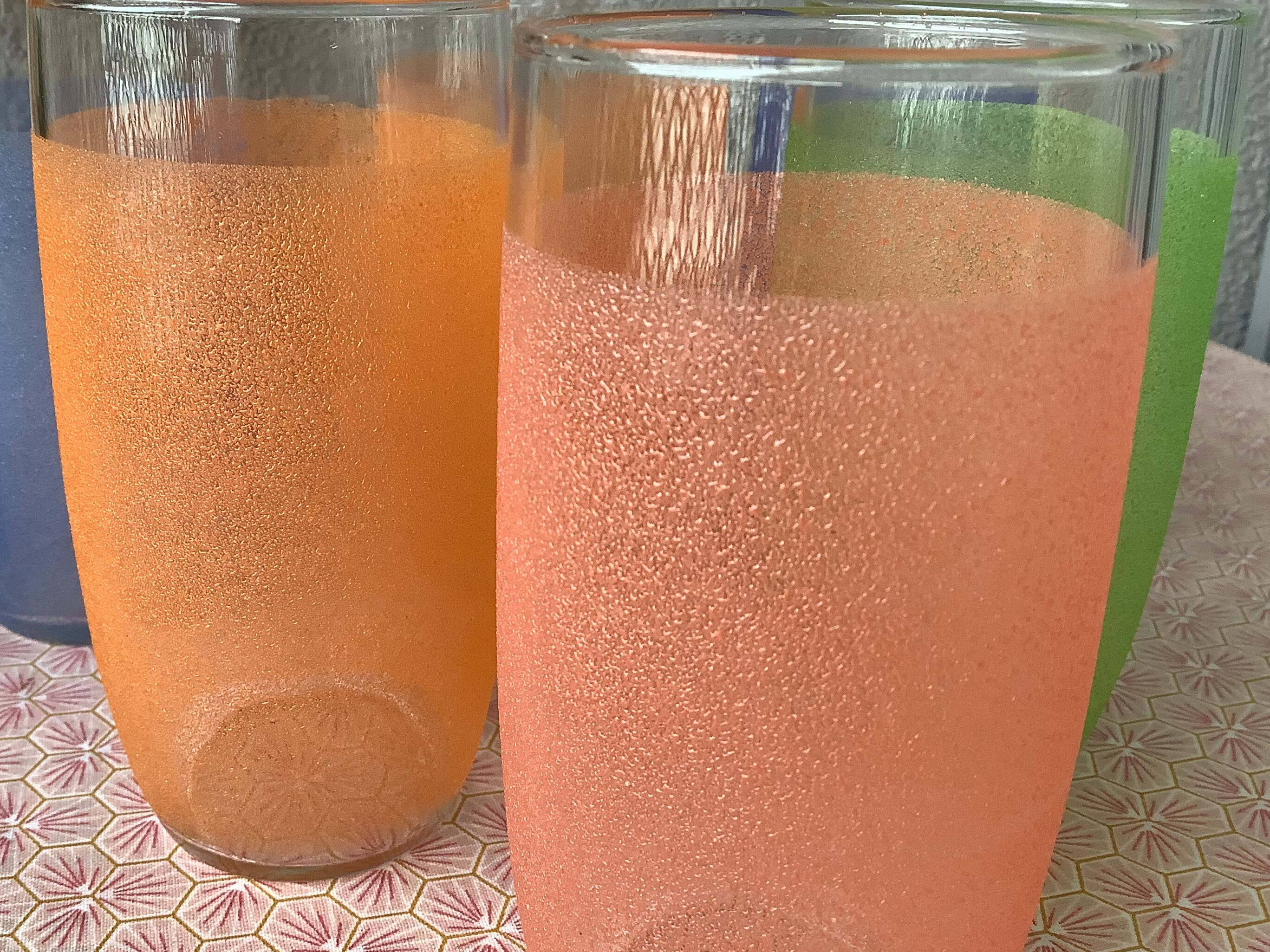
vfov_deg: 38.6
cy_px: 507
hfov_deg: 50.0
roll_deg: -0.7
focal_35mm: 37
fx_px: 1357
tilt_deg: -21.8
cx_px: 539
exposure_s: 1/60
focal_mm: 3.3
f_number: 2.4
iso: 80
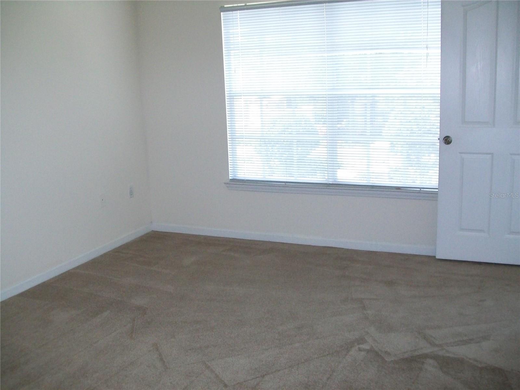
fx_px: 541
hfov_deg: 51.4
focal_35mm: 36
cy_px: 195
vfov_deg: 39.7
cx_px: 260
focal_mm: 6
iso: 160
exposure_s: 1/80
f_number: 2.7
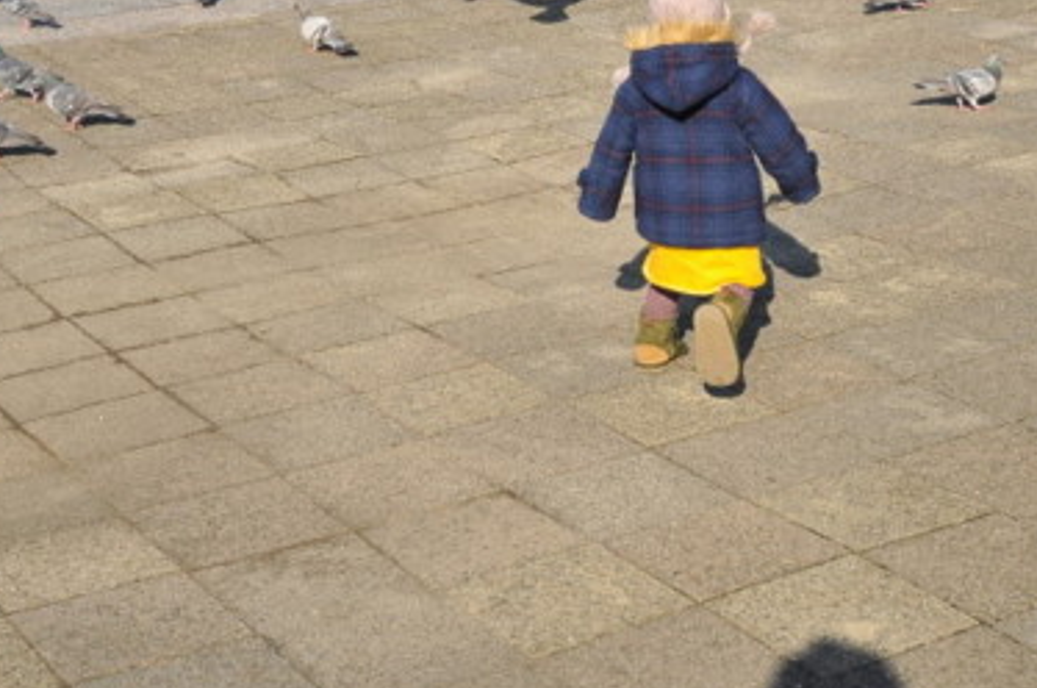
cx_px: 535
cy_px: -24
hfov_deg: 26.4
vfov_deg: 17.2
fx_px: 2214
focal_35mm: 77
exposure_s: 1/2000
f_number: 4.5
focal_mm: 24
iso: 250
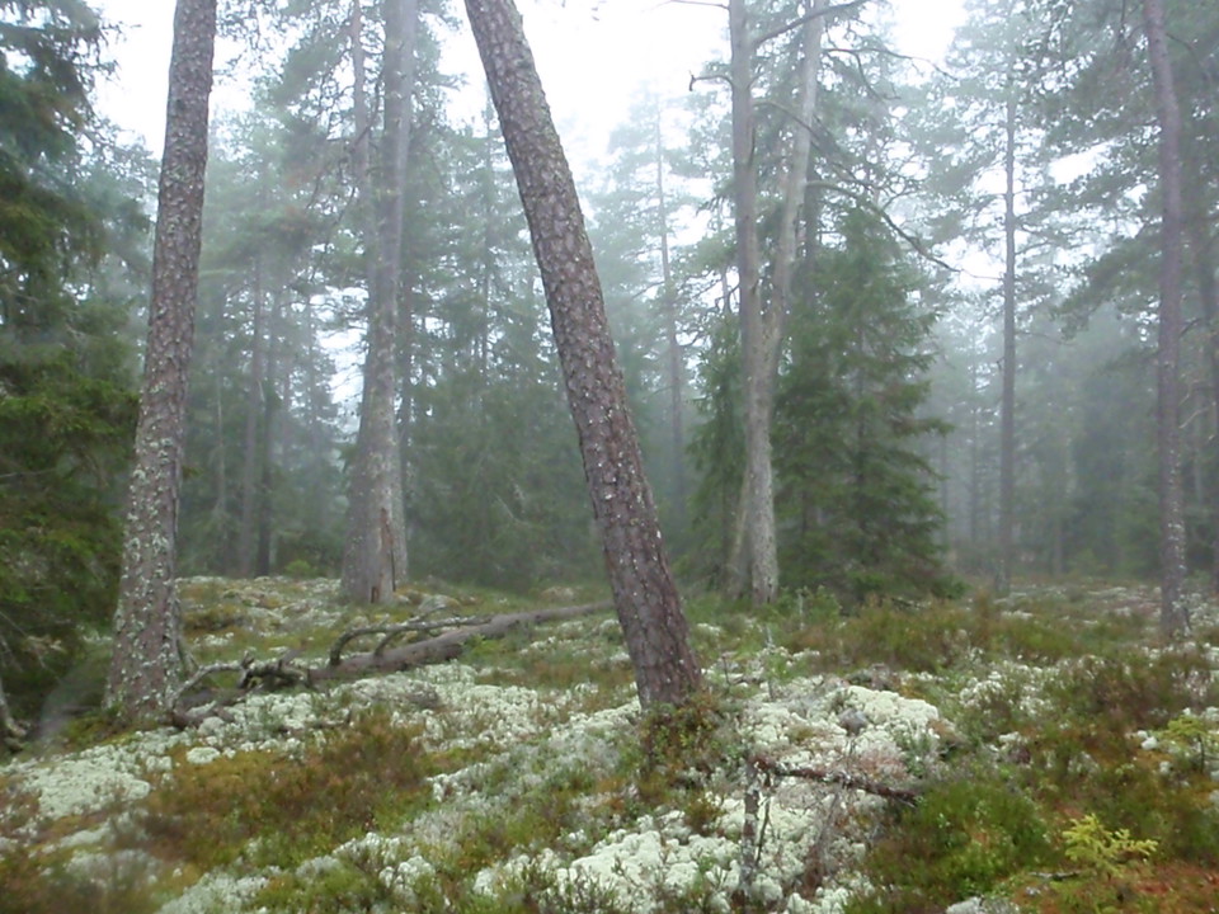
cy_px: 457
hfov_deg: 63.4
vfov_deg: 49.7
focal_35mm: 28
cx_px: 610
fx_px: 986
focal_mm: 5
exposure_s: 1/160
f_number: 3.5
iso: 640
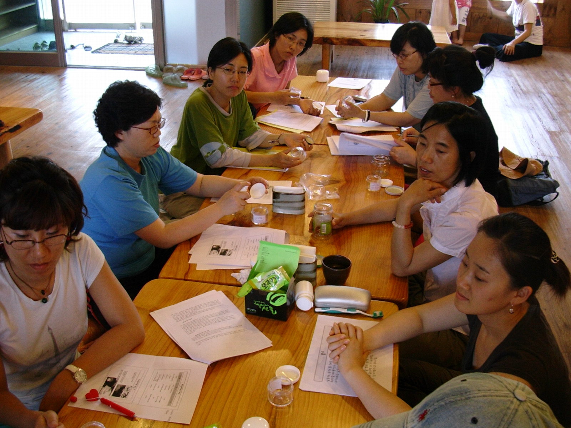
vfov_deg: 38.7
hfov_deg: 50.1
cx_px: 286
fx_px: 610
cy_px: 214
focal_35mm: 37
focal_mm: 5.6
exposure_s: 1/16.9
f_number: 2.7
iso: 70
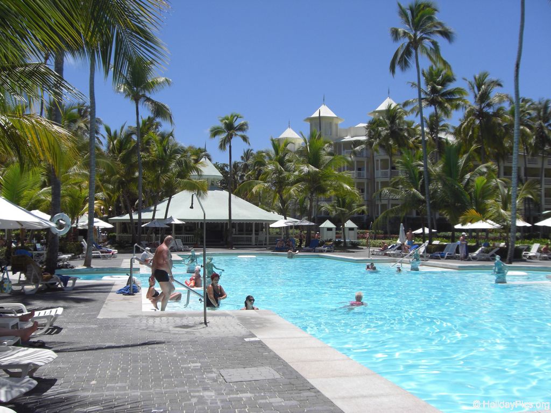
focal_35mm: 38
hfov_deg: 49.0
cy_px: 206
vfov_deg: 37.7
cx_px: 276
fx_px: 605
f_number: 8
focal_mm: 6.2
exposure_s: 1/250
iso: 64
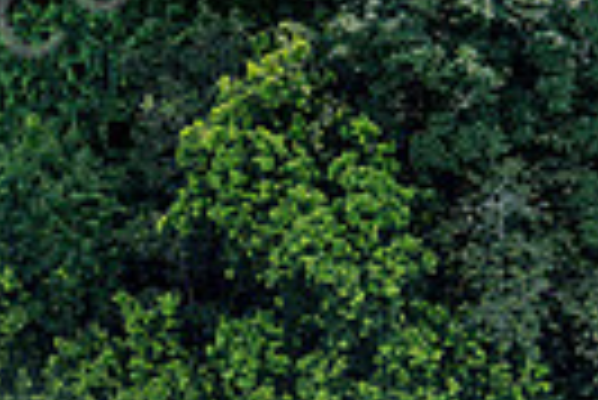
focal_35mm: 306
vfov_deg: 4.5
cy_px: 272
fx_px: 5088
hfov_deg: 6.6
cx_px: -369
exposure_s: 1/1000
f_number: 6.3
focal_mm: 70
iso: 500
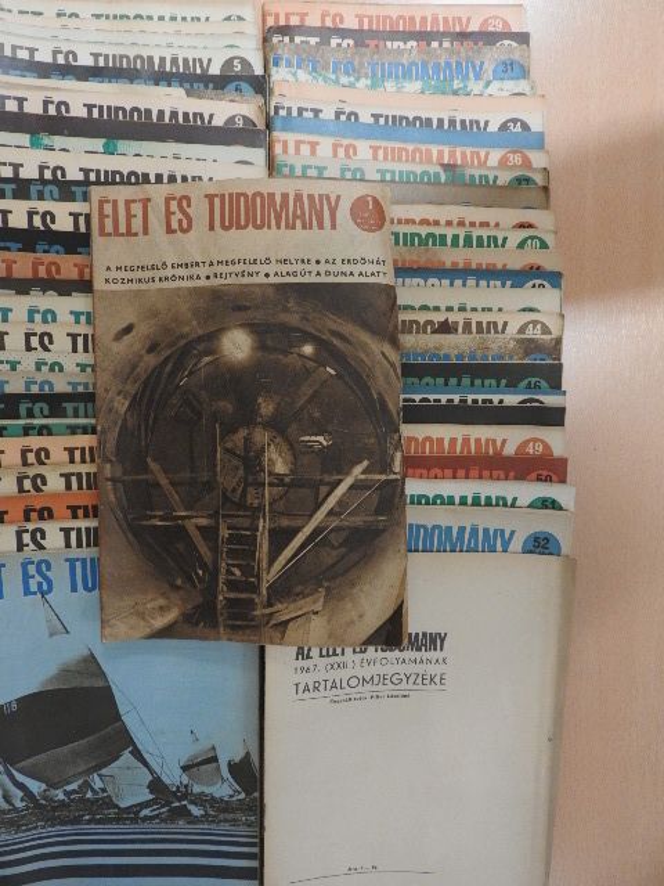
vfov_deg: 71.6
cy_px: 443
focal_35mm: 24
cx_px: 332
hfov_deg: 56.8
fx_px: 614
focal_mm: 4.3
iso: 400
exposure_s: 1/15
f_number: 3.3
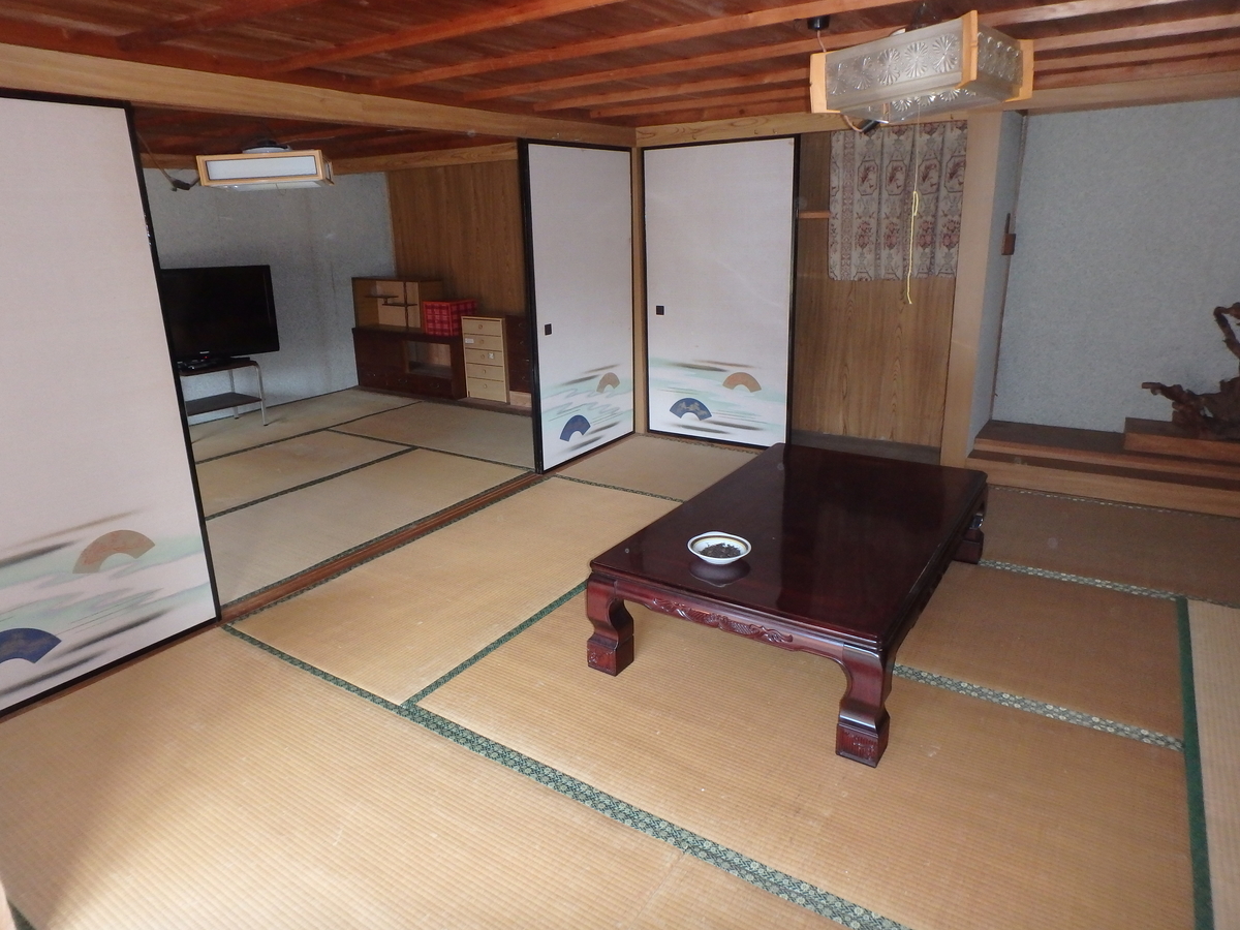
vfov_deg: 63.4
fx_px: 752
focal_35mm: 21
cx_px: 620
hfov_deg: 79.0
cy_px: 465
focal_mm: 3.7
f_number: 3.5
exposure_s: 1/30
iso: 400
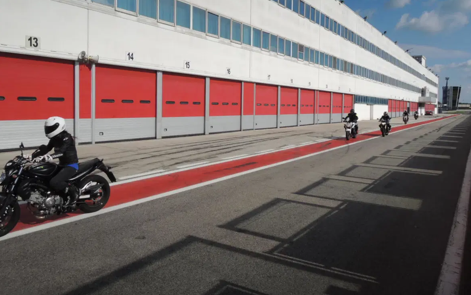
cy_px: 119
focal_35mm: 26
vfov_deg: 47.4
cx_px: 236
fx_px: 334
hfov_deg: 70.4
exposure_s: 1/1250
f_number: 4.5
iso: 100
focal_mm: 4.3
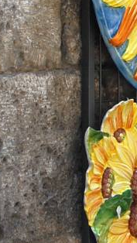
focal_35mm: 273
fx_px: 1758
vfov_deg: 7.9
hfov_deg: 4.4
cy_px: 115
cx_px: 245
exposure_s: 1/100
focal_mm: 55
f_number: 9
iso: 400
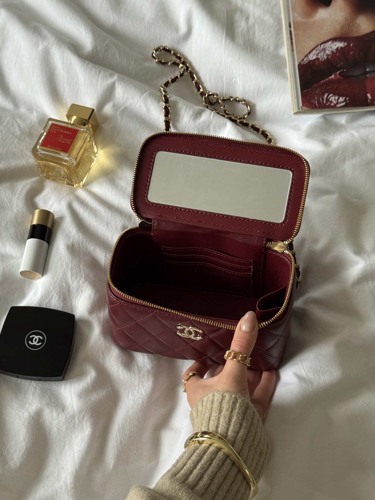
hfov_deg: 29.7
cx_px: 189
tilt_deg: -64.6
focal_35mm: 49
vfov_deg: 38.9
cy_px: 251
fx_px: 708
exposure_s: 1/60
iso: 160
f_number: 1.78
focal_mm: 6.76
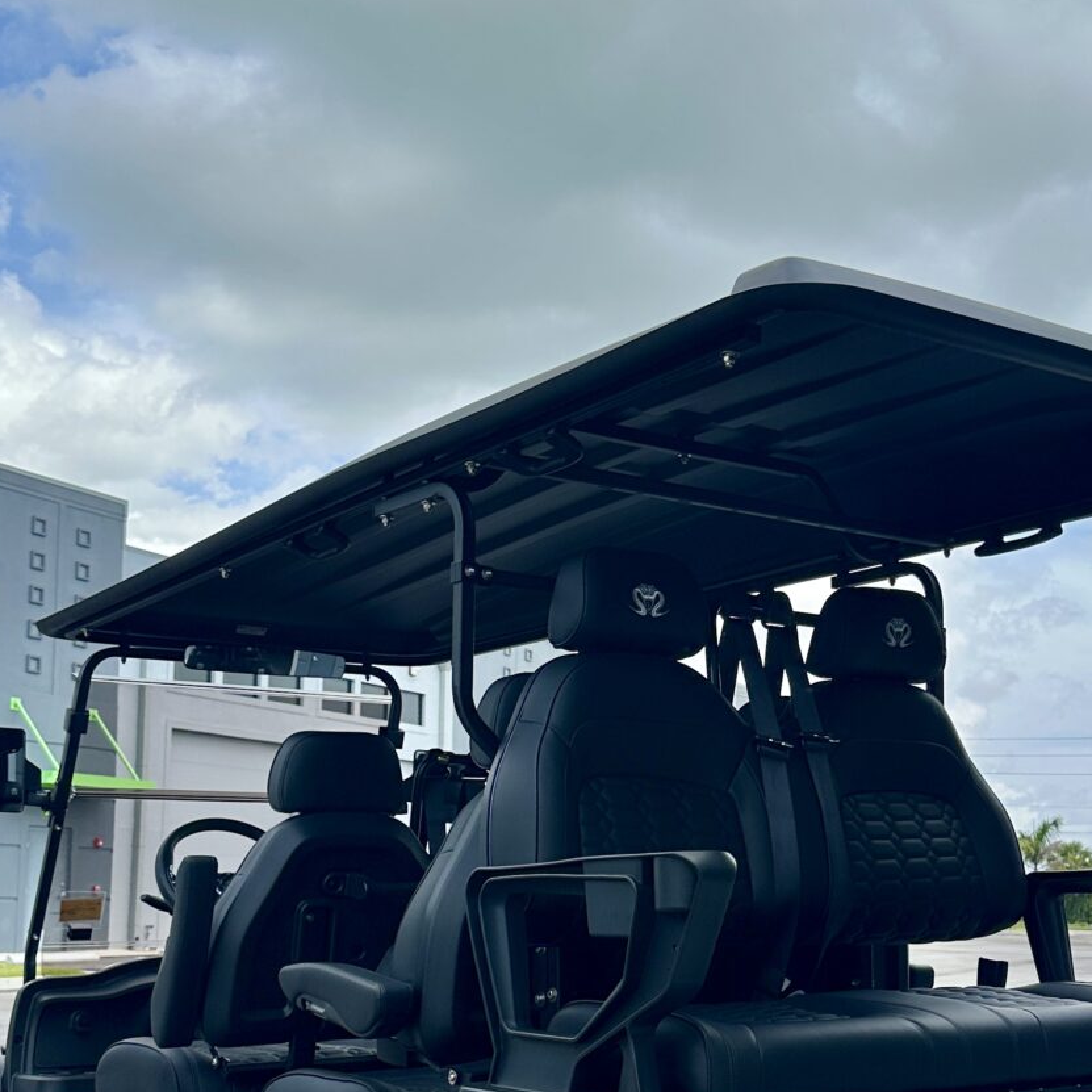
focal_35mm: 49
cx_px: 661
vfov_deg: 34.2
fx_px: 1749
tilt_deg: +4.9
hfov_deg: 34.5
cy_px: 769
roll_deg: -2.1
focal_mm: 6.86
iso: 80
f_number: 1.78
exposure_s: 1/4184
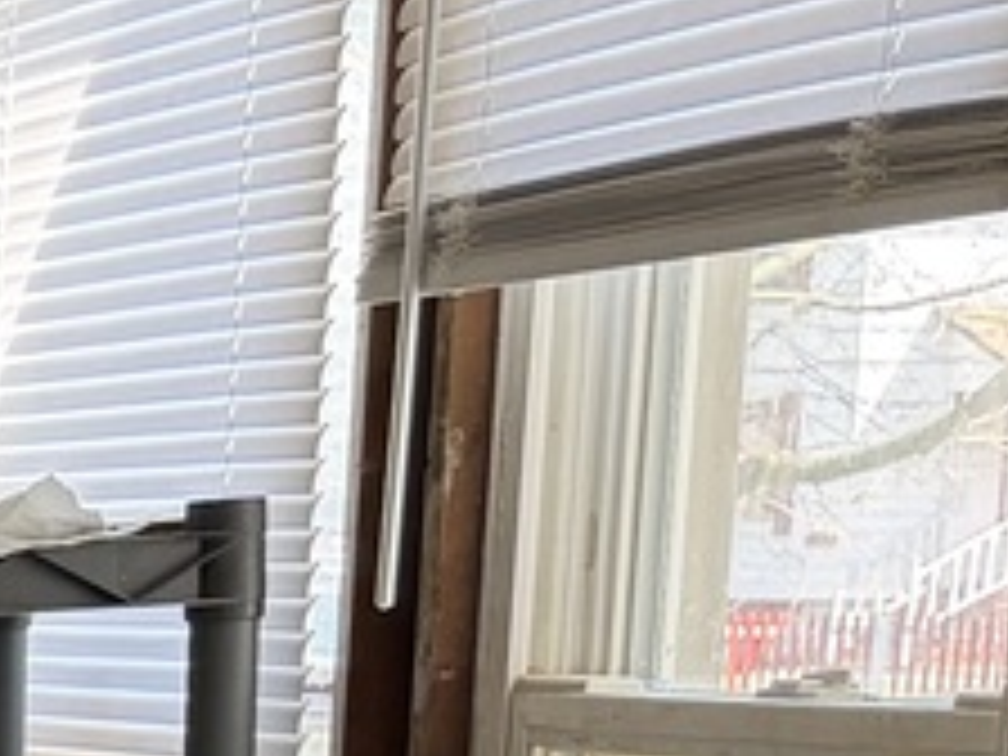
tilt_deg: -9.9
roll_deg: +1.3
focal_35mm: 154
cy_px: 1292
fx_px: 4484
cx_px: -1998
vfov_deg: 9.3
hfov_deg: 9.8
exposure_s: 1/150
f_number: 1.78
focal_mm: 6.76
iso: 160
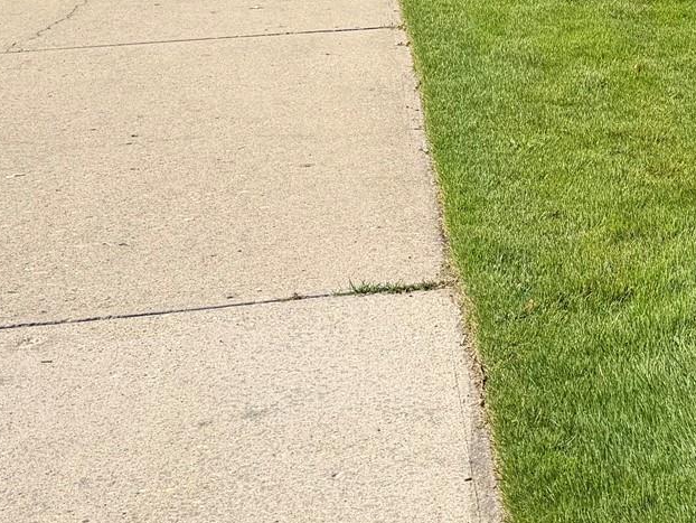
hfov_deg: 23.3
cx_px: 754
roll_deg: +0.9
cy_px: -115
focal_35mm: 79
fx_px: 1589
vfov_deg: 17.7
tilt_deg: -2.3
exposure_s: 1/3953
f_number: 1.78
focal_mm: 6.76
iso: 80
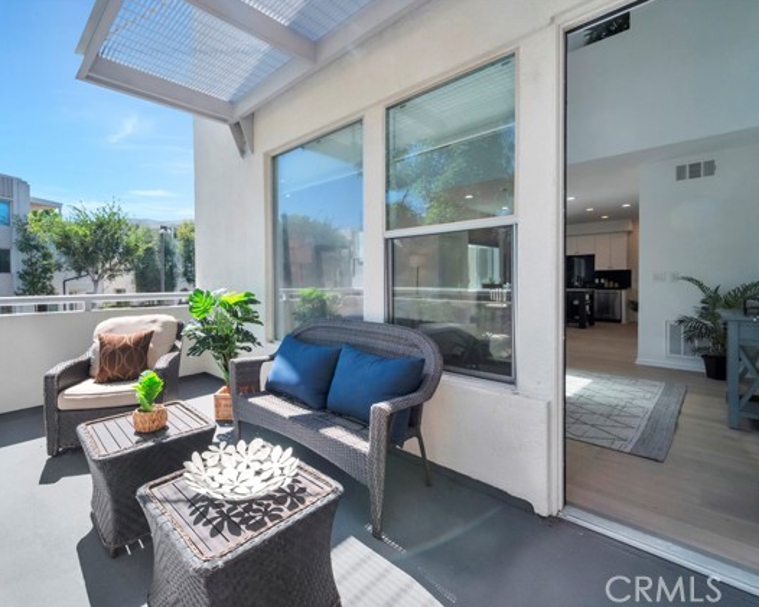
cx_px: 328
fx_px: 359
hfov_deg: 92.5
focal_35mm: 16
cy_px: 302
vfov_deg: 80.4
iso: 3200
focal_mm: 14
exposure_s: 1/1000
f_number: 11
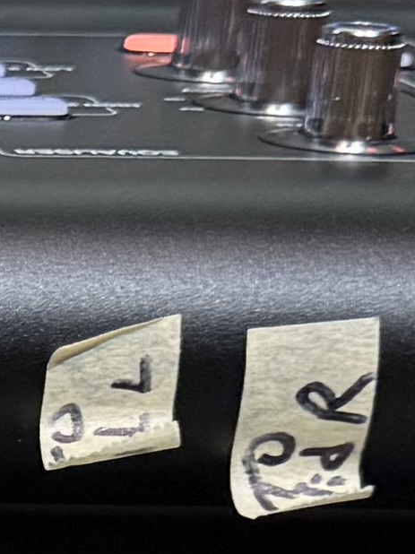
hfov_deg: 5.9
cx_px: -1084
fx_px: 3551
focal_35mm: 222
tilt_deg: -69.6
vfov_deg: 8.6
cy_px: 908
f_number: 1.78
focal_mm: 6.76
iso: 160
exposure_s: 1/60
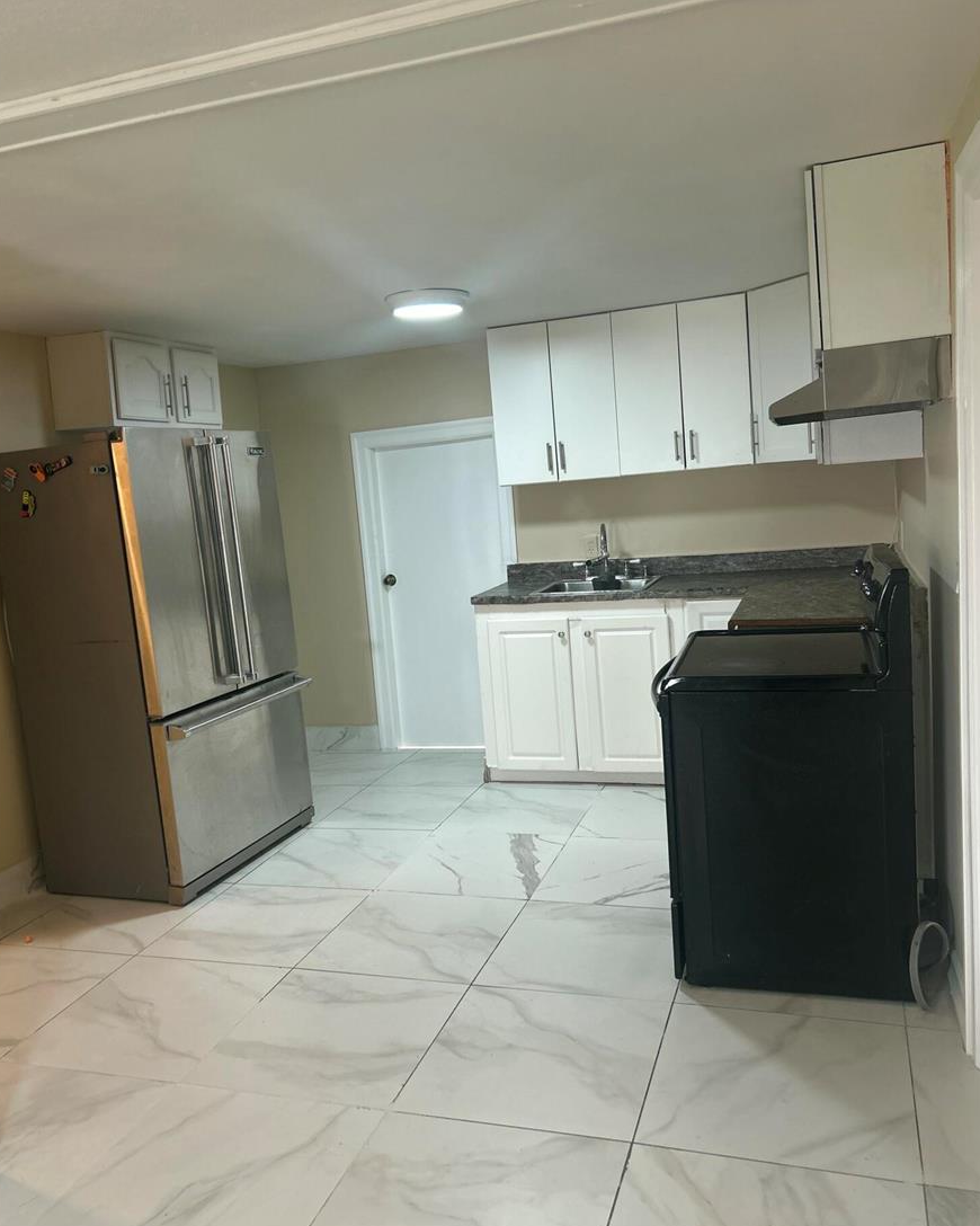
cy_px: 585
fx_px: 1015
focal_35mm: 28
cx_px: 490
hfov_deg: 51.5
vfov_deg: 62.2
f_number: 1.5
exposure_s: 1/120
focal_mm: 5.7
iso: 100
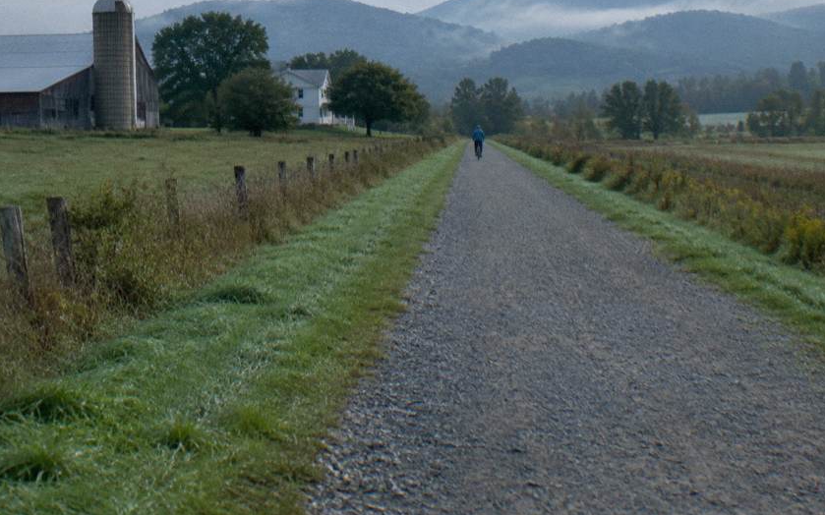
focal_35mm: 85
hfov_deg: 24.3
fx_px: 1911
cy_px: 191
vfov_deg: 15.3
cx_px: 473
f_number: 7.1
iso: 200
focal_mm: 70
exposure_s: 1/200
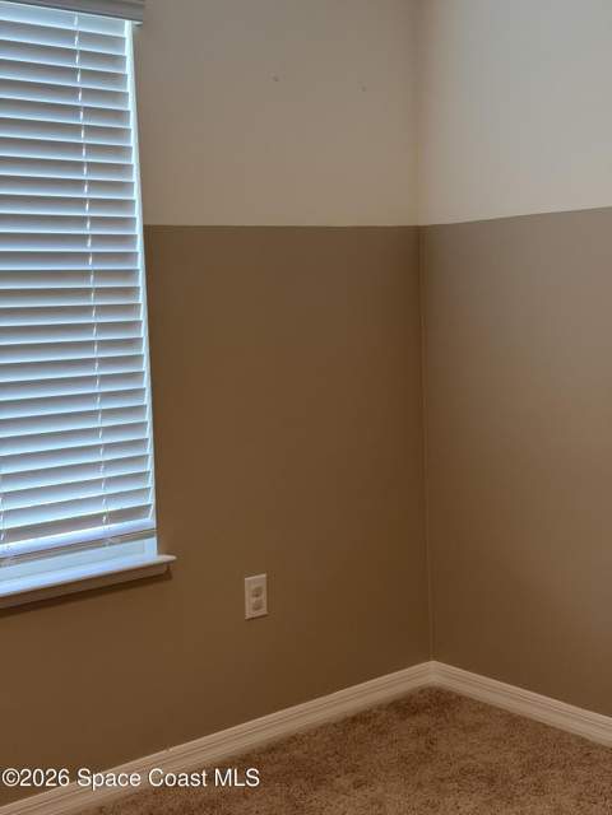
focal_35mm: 48
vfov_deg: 39.7
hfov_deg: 30.3
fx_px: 1131
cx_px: 306
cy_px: 408
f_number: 1.78
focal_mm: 6.76
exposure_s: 1/60
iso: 80
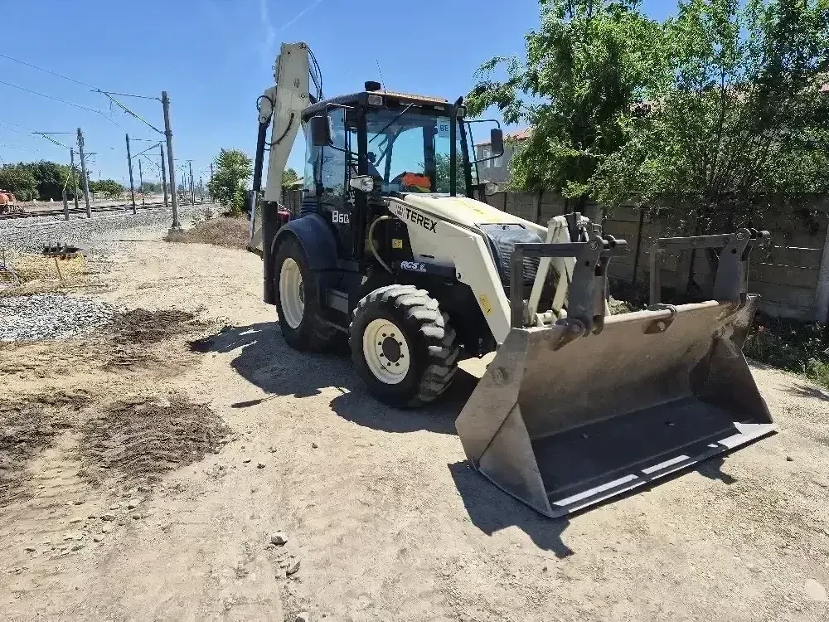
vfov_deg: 58.9
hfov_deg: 73.9
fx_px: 551
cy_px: 311
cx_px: 414
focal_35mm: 23
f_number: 1.8
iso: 25
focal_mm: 5.4
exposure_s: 1/1667
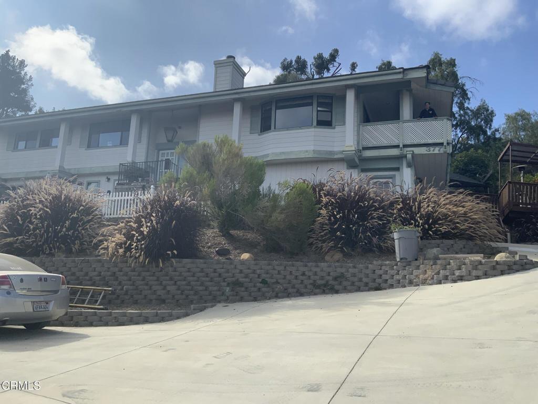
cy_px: 202
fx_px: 451
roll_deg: -2.6
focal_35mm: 29
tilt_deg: +15.3
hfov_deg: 61.7
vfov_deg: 48.2
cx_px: 269
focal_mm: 3
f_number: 1.8
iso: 16
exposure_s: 1/1912
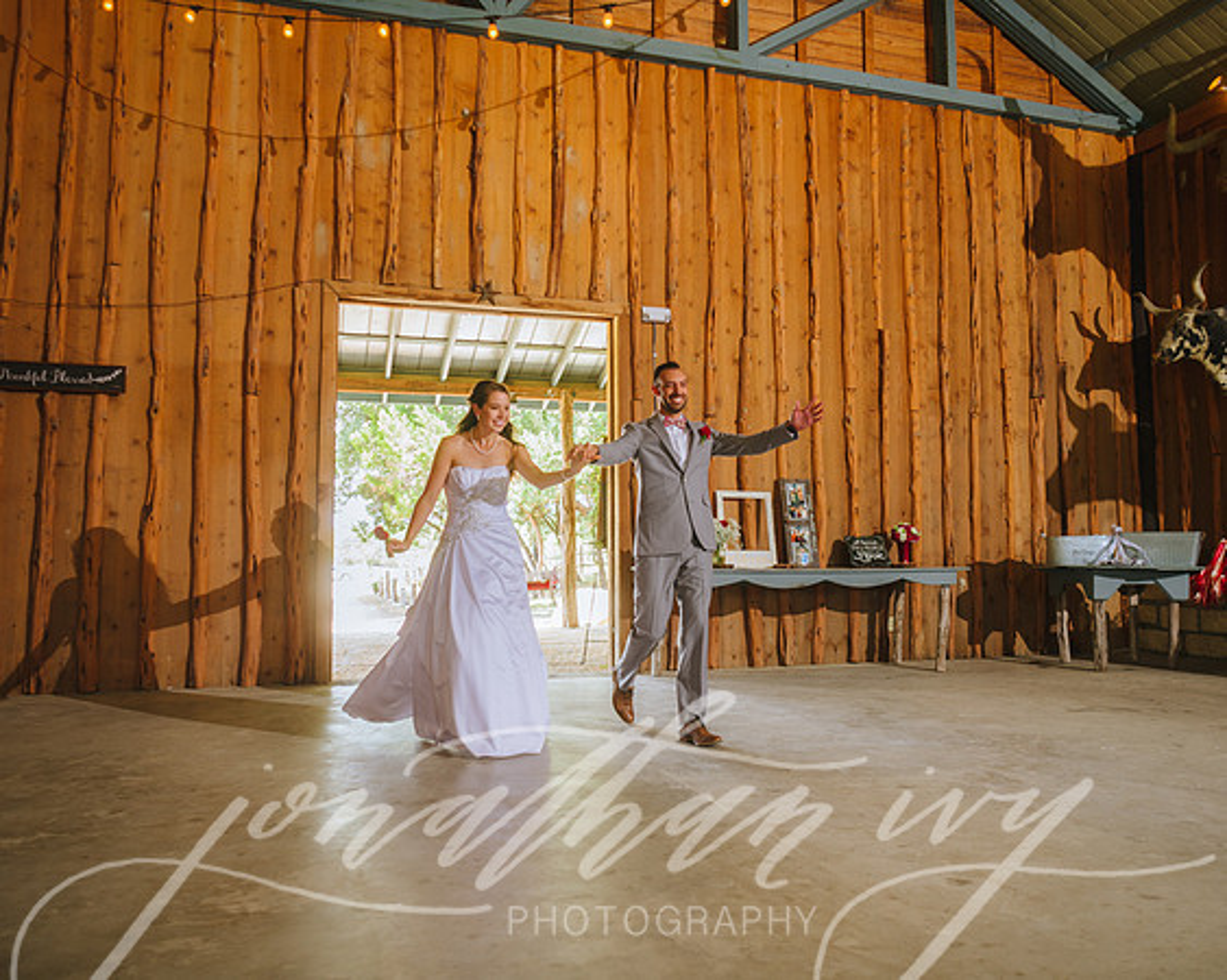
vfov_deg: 53.1
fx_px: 981
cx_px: 614
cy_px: 490
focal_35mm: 27
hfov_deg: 64.0
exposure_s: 1/100
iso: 160
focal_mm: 24
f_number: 2.8
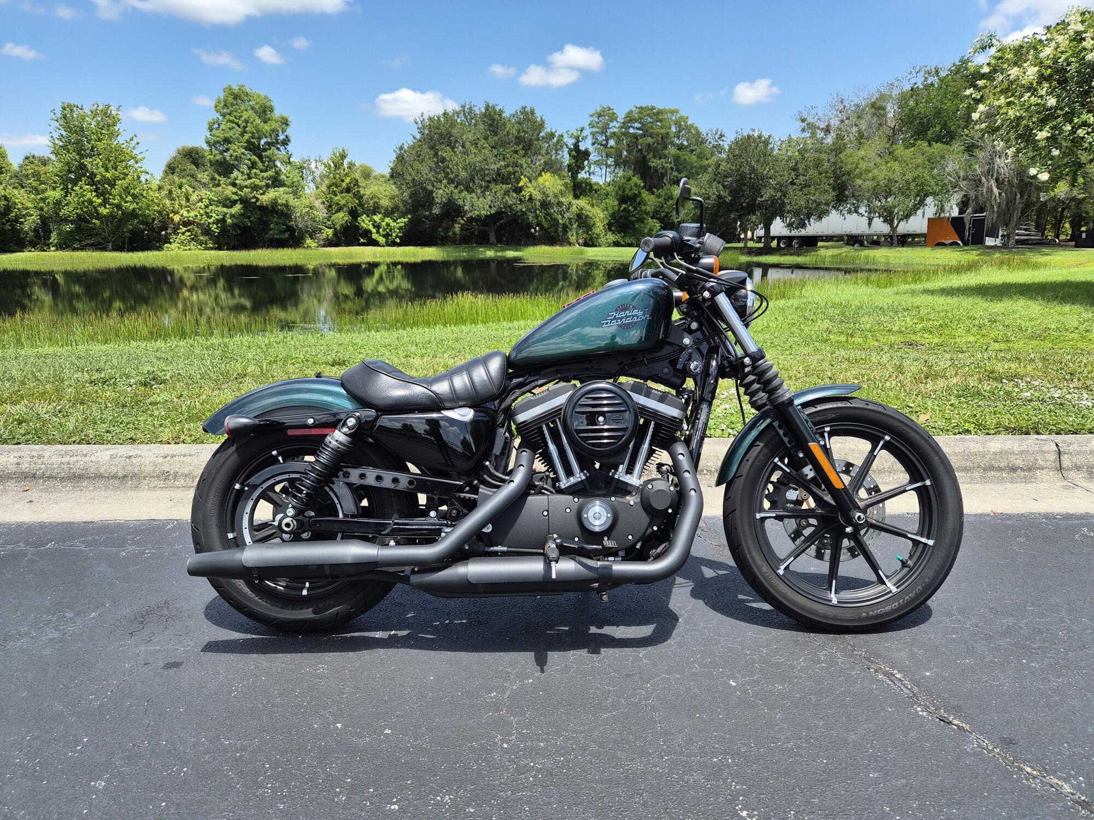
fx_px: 727
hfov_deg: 73.9
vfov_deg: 58.9
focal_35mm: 23
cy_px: 410
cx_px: 547
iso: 80
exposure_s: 1/3216
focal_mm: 5.4
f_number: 1.8
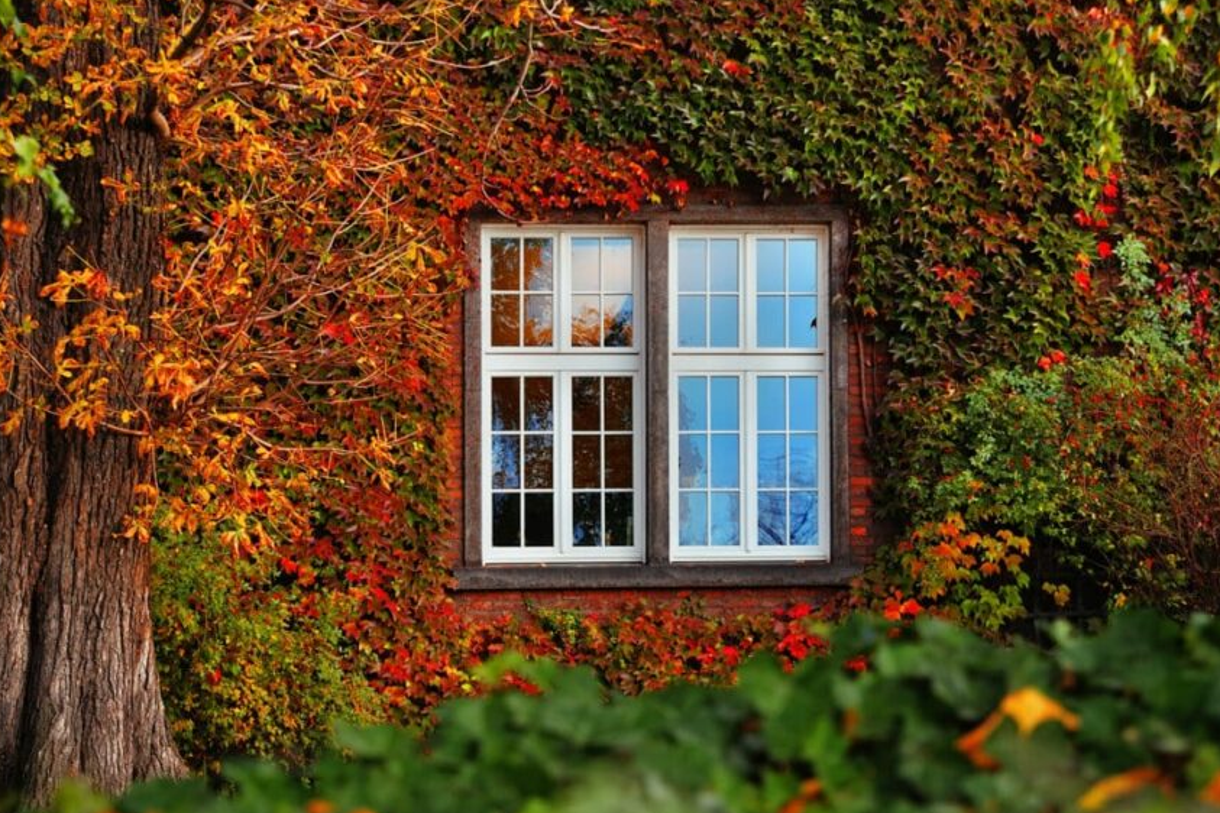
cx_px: 528
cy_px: 390
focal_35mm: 91
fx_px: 3084
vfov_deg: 15.0
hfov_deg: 22.4
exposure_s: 1/200
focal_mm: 75
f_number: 5
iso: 200
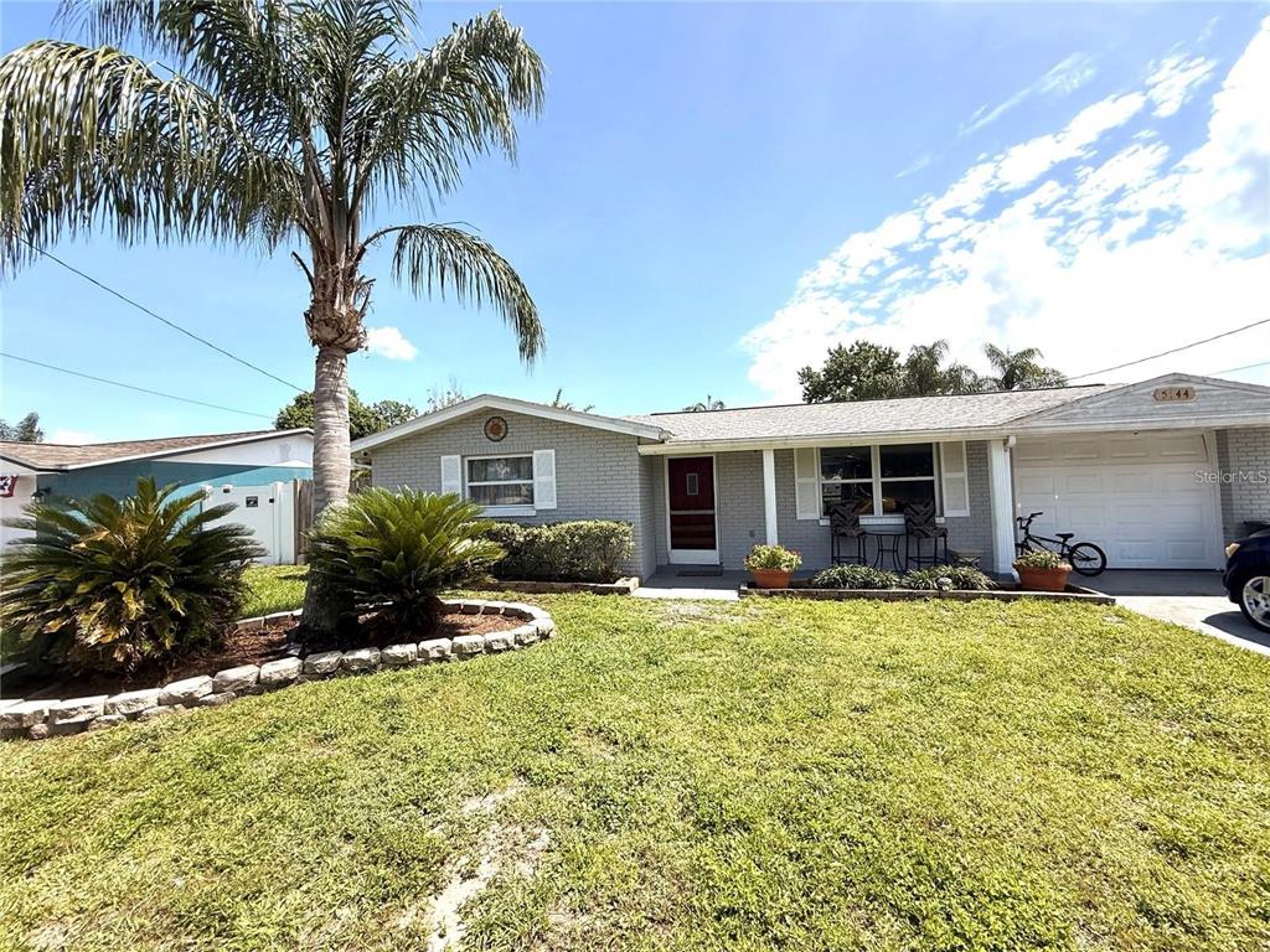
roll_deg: +2.8
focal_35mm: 14
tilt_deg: +2.9
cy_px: 476
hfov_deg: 102.1
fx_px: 514
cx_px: 635
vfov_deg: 85.7
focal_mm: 2.22
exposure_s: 1/1961
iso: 50
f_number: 2.2
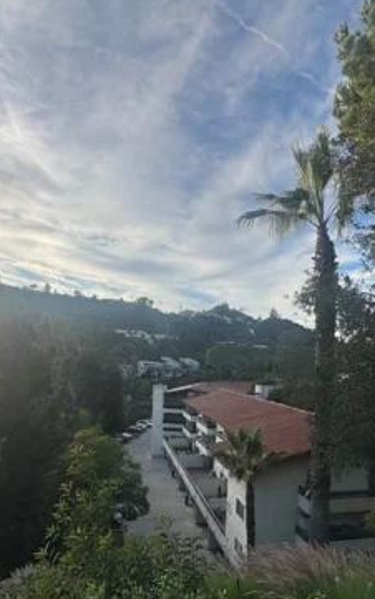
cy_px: 377
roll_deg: -3.1
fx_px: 376
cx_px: 206
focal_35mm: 23
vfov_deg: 75.7
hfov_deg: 53.0
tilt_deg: -2.3
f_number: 2.2
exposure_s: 1/1256
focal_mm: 2.22
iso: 50
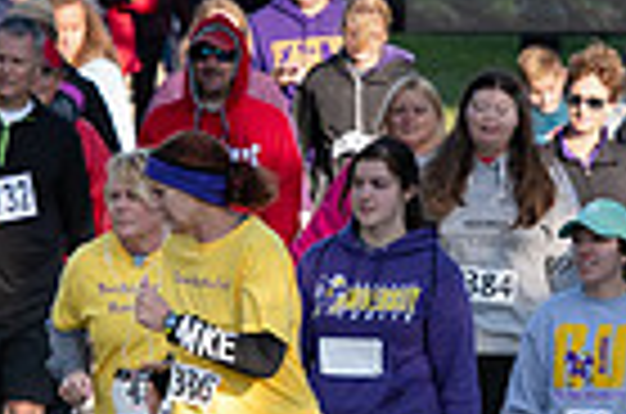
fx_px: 12353
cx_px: 270
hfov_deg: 2.9
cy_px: 200
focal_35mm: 712
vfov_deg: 1.9
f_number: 5
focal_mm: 170
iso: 200
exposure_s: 1/500
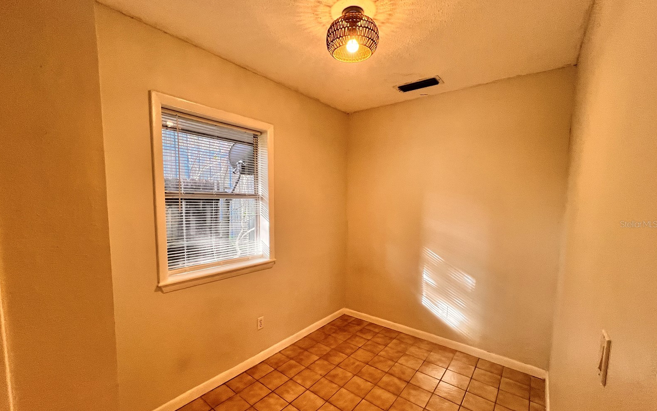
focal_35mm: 14
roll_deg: -0.8
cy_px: 224
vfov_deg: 78.4
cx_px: 326
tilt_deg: -6.0
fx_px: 251
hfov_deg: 105.3
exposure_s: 1/60
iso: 200
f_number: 1.8
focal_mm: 1.57
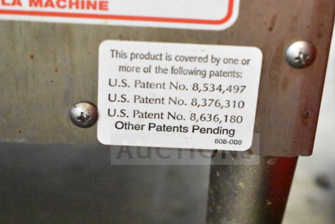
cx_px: 185
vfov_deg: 14.6
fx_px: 875
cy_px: 112
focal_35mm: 94
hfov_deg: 21.7
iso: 22800
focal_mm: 52
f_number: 5.6
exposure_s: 1/80
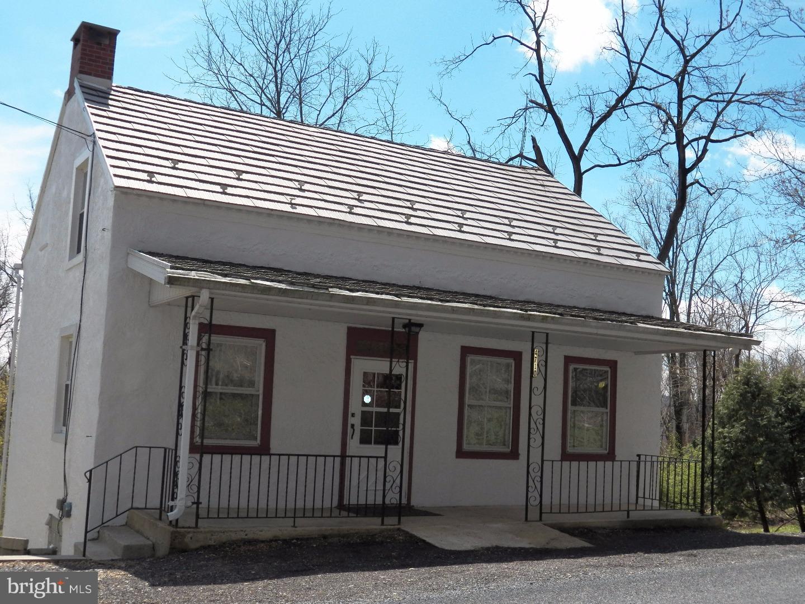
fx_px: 930
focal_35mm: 40
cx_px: 402
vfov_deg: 36.0
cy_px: 302
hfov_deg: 46.8
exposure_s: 1/1600
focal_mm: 7.1
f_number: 4
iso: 125
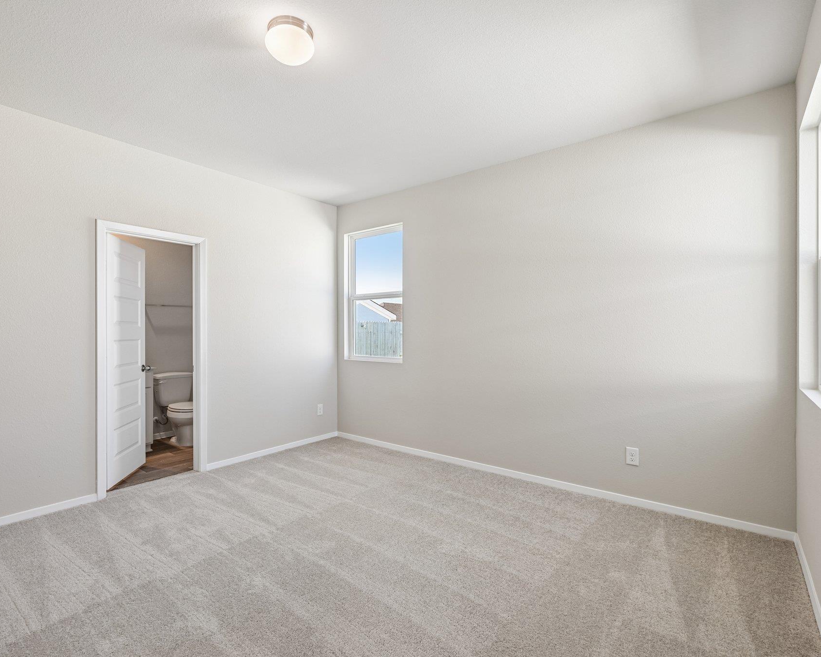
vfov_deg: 77.0
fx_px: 413
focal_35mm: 17
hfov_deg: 89.6
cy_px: 329
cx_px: 389
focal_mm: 15
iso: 125
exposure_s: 1/15
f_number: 6.7
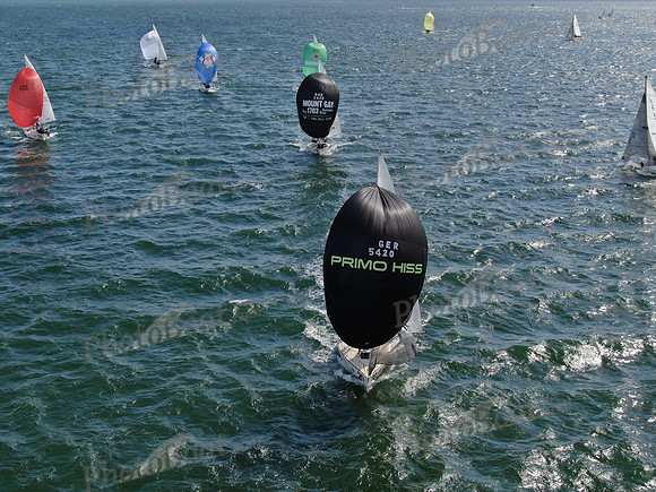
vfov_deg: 30.3
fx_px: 910
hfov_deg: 39.7
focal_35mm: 48
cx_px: 328
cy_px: 246
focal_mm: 8.6
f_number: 3.8
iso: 100
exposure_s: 1/800
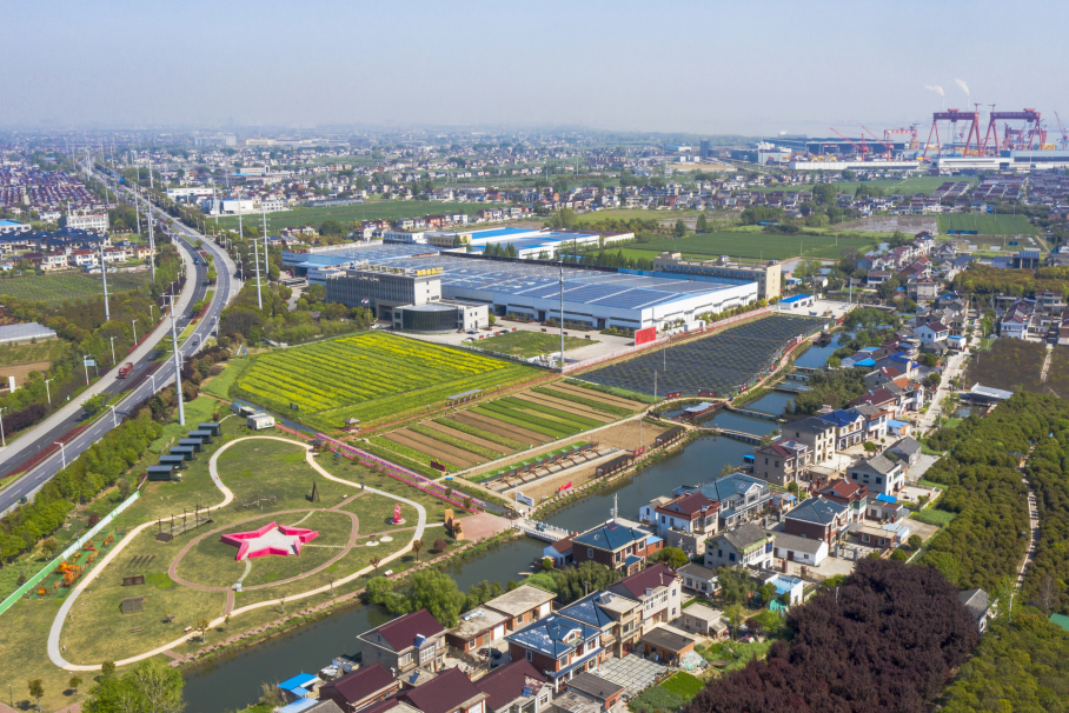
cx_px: 582
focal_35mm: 37
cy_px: 385
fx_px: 1099
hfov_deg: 51.8
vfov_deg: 35.9
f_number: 11
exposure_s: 1/160
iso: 100
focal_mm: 10.26
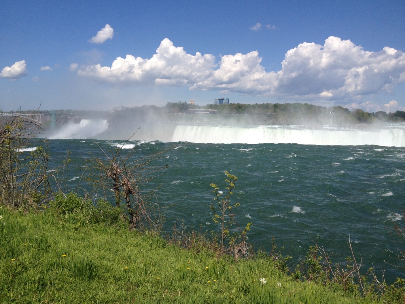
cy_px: 152
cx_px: 202
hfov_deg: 52.6
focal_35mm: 35
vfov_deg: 40.7
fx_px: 409
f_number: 2.4
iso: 50
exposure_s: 1/2762
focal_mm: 4.28
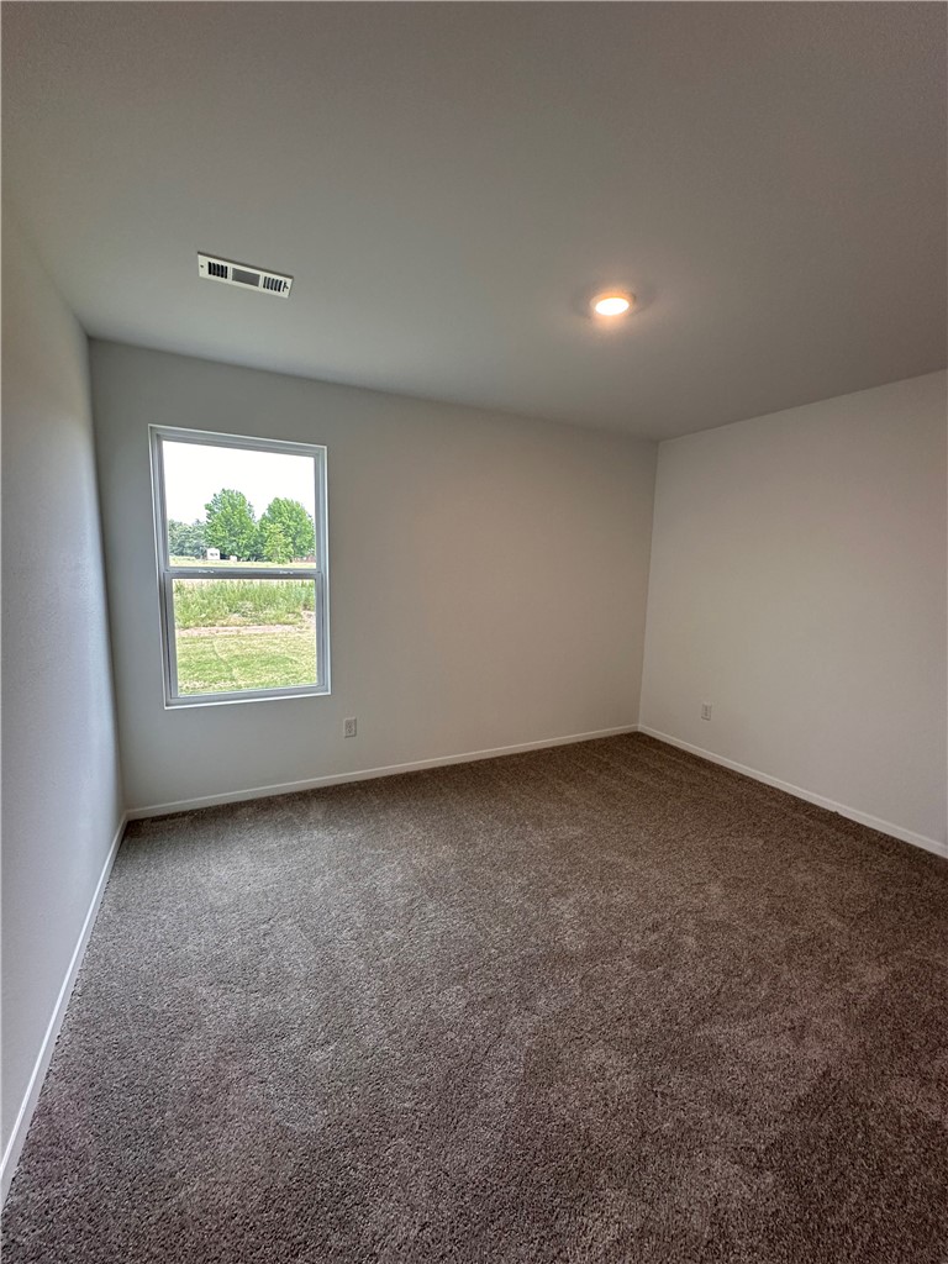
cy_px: 632
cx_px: 474
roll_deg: -1.1
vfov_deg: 102.1
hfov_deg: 85.7
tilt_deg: -8.3
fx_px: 511
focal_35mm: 14
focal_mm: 2.22
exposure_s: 1/120
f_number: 2.2
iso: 200
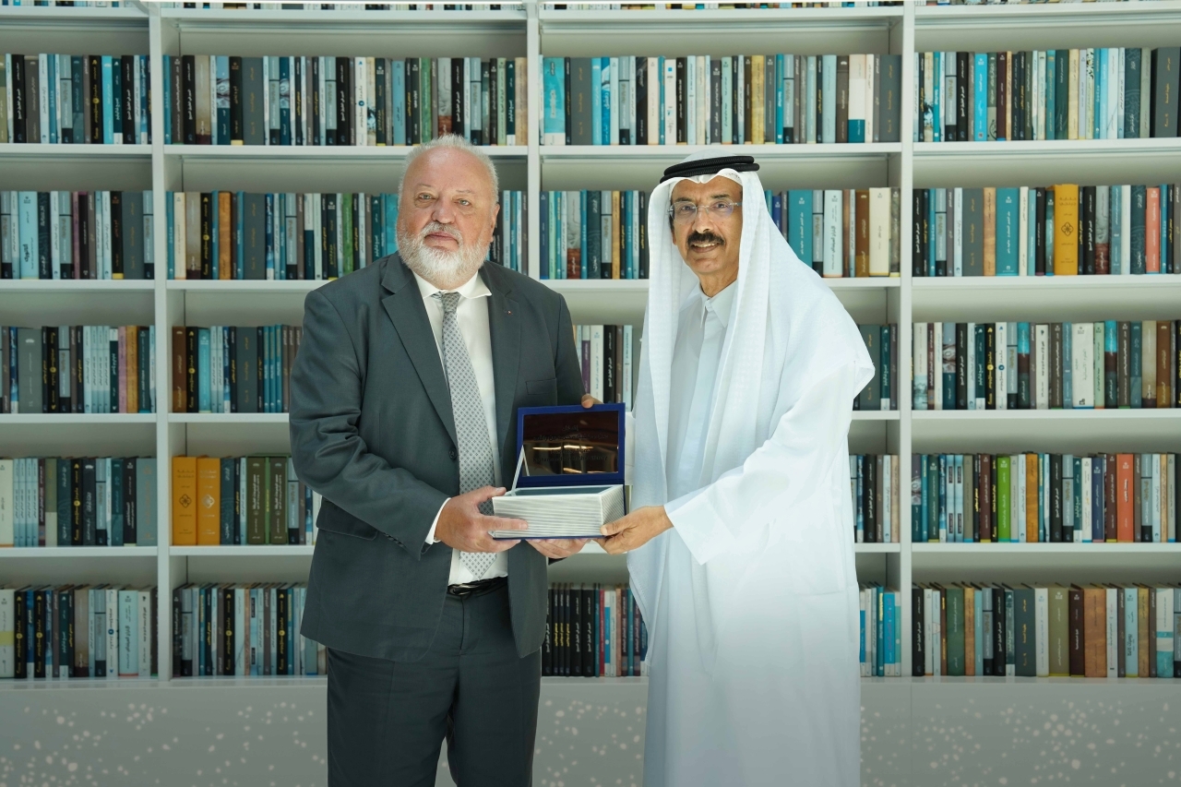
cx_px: 590
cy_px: 394
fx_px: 1804
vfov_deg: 24.6
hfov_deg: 36.3
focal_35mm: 55
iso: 400
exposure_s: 1/160
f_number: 4.5
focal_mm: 55
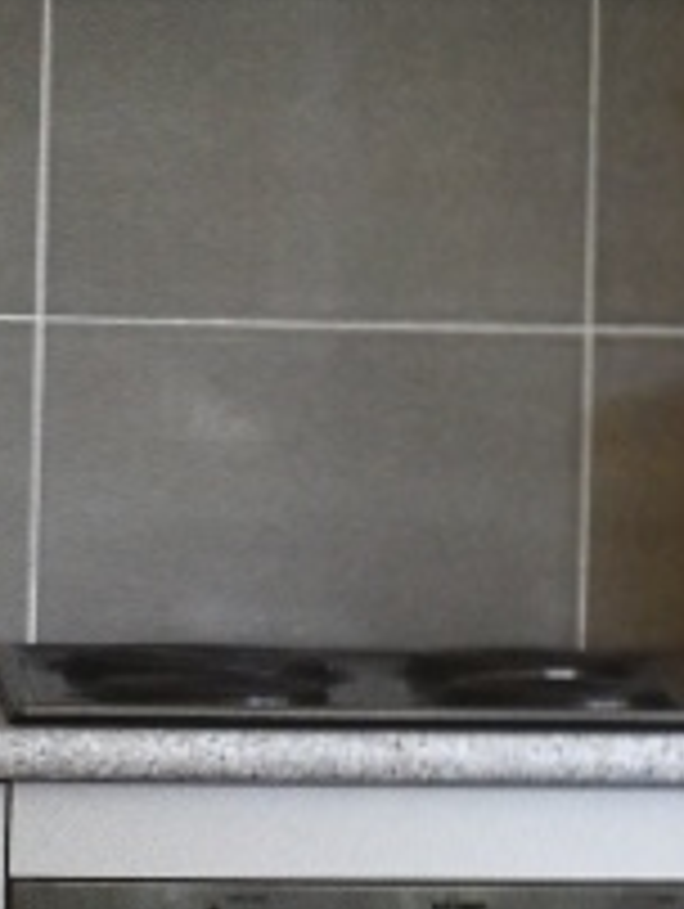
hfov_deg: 4.7
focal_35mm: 315
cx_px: 1112
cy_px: -180
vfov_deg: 6.2
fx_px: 8282
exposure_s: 1/60
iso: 560
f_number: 4.2
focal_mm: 28
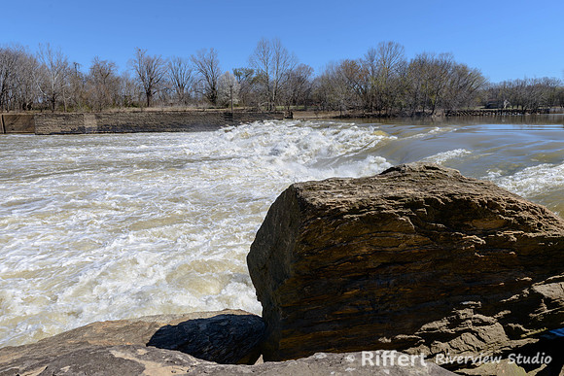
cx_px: 282
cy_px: 188
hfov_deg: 73.7
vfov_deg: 53.2
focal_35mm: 24
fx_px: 376
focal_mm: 24
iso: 100
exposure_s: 1/200
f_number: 10
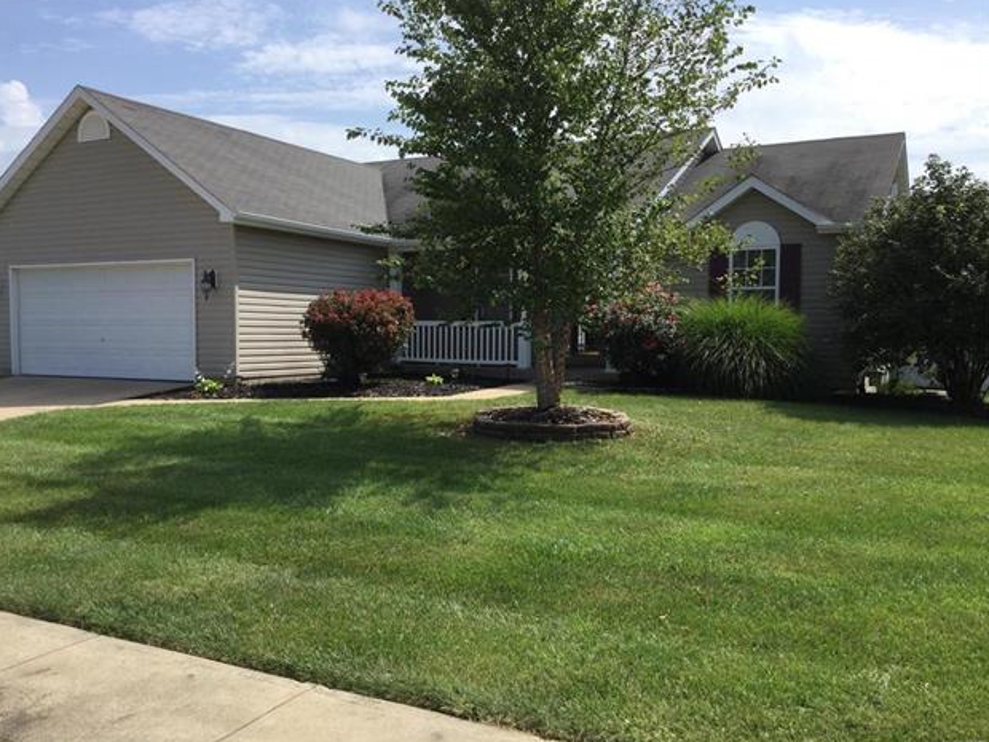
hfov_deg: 56.8
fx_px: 914
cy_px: 373
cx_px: 482
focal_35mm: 32
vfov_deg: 44.2
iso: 25
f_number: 2.4
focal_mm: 3.3
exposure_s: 1/1381
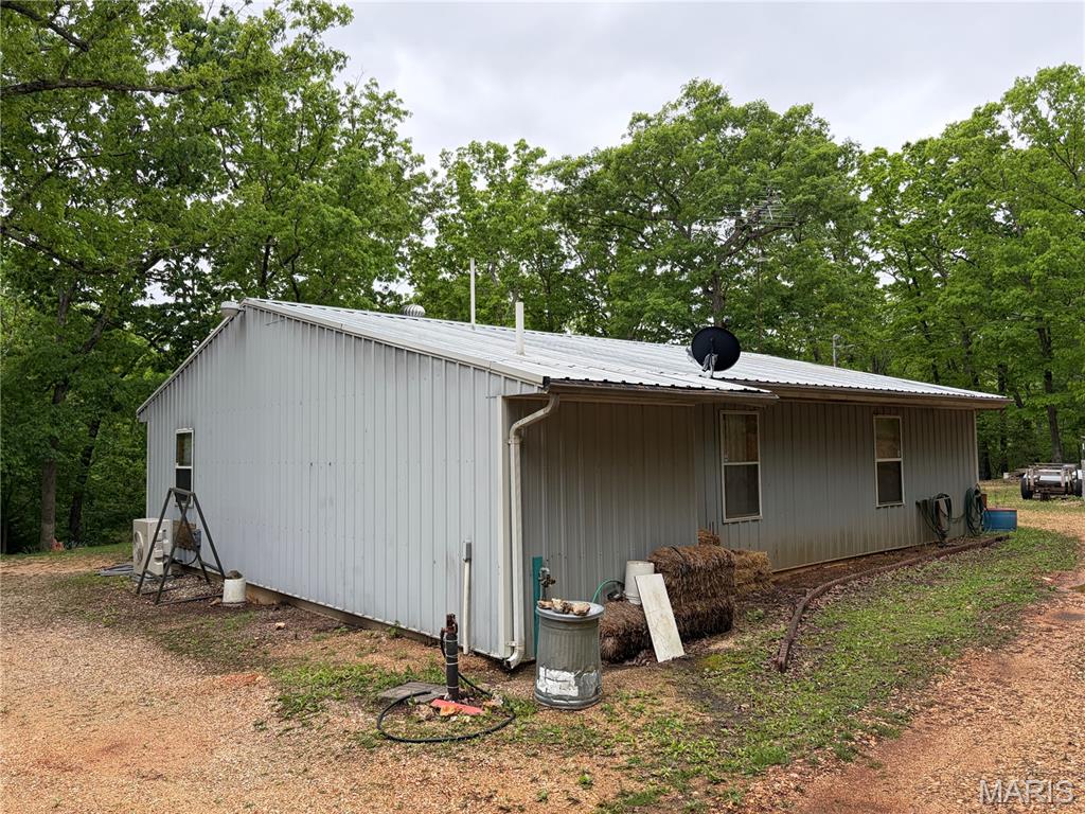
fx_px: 815
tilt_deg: +2.8
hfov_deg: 67.3
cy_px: 407
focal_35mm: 26
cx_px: 542
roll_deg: +1.6
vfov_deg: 53.1
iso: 64
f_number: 1.6
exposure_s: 1/895
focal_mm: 5.96
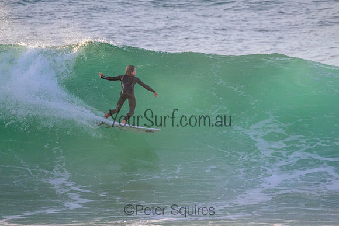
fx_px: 9820
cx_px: 168
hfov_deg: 2.0
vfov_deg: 1.3
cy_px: 83
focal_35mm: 1043
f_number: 11
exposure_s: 1/1600
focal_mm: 800
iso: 3600
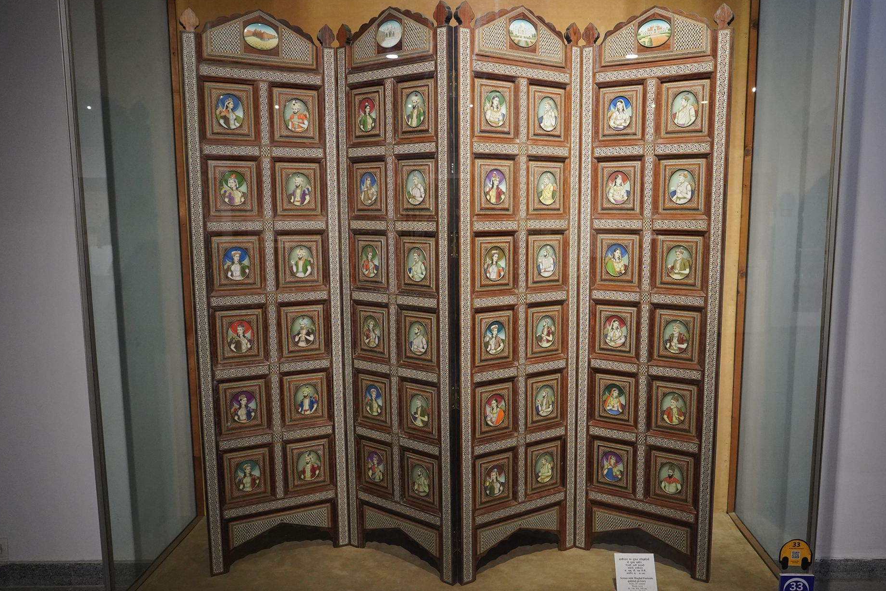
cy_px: 299
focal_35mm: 26
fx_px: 640
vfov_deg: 49.6
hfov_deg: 69.4
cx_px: 457
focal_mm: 24
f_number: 7.1
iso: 3200
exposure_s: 1/80
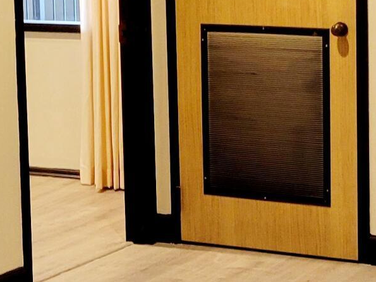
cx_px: 274
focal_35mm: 131
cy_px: 85
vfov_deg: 11.3
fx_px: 1424
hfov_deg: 15.0
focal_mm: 5.4
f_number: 1.8
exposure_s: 1/40
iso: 200
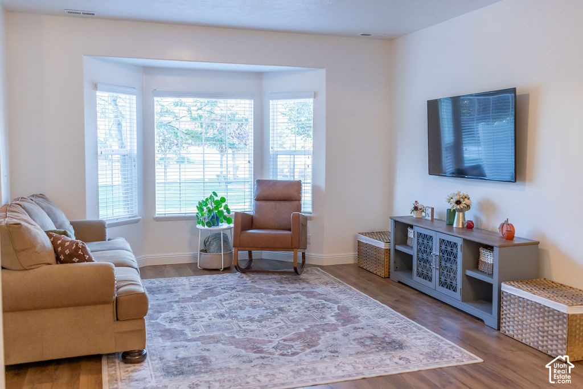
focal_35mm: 36
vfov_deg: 37.4
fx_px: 575
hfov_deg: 53.8
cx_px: 292
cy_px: 194
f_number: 3.2
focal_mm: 35
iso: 800
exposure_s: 1/250
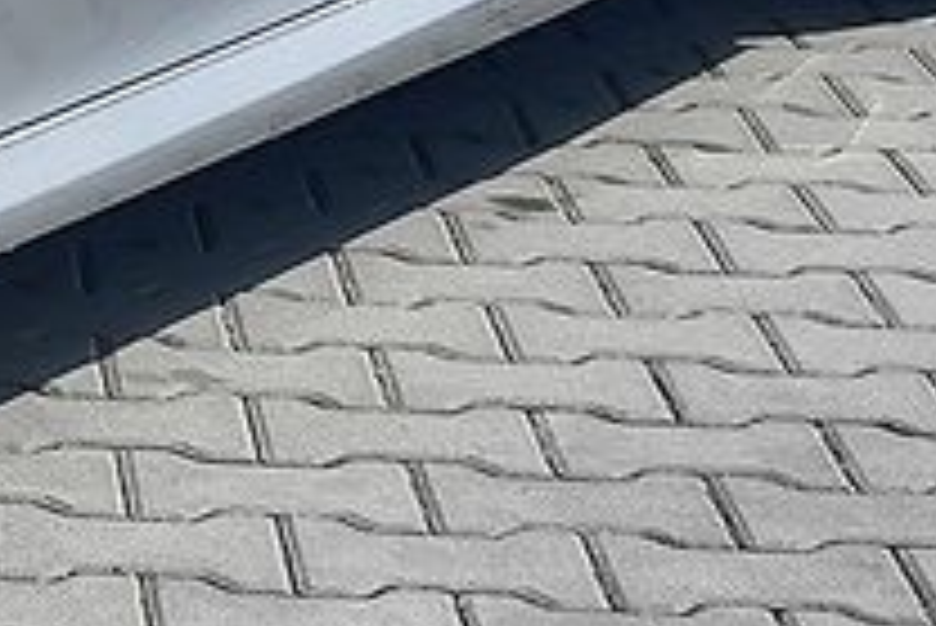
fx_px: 3590
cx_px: -1138
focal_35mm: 138
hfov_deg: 12.4
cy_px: -351
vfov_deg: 9.6
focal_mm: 7.01
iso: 50
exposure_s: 1/1226
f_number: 1.69
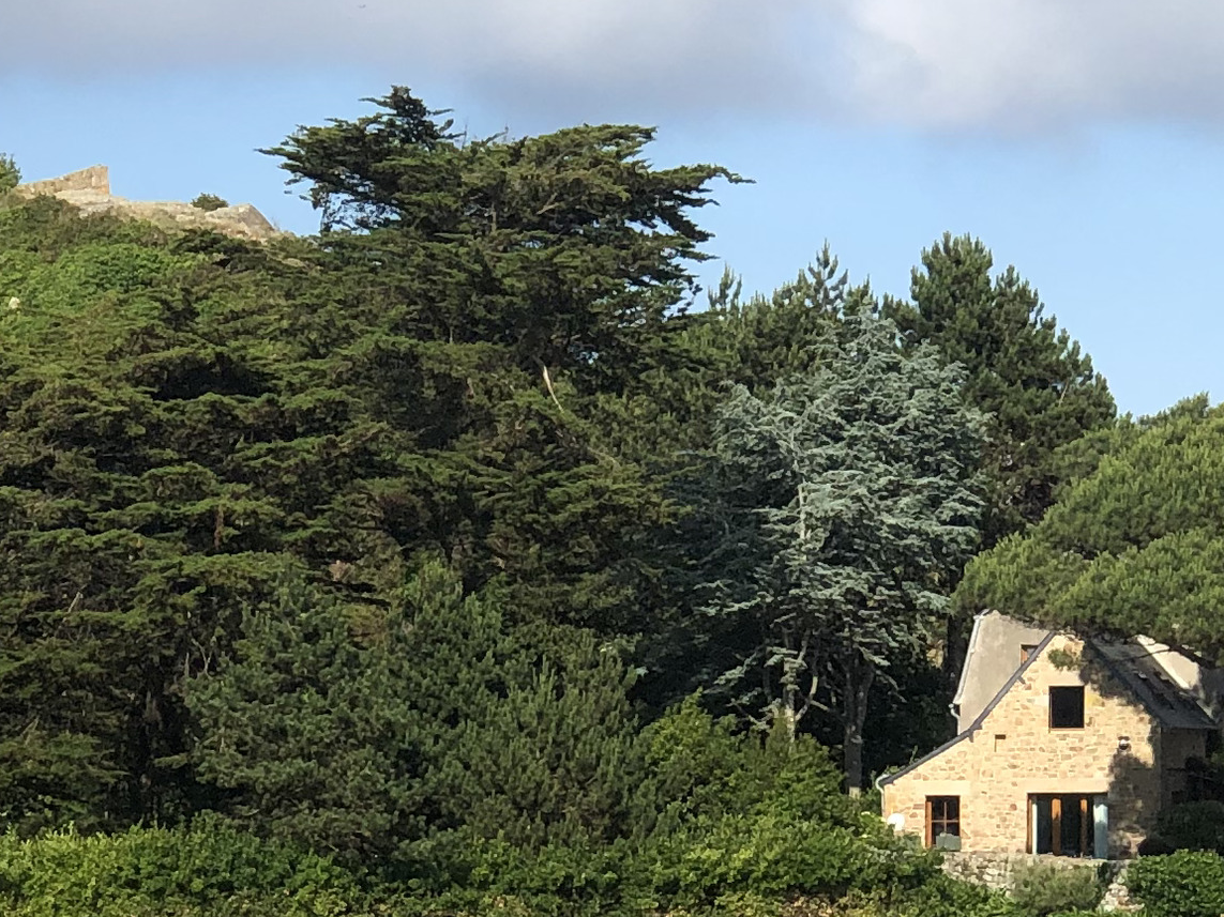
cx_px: 513
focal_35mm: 182
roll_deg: +1.4
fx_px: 6435
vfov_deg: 8.1
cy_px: 862
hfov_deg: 10.9
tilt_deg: -1.8
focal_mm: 6
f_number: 2.4
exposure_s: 1/1312
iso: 16
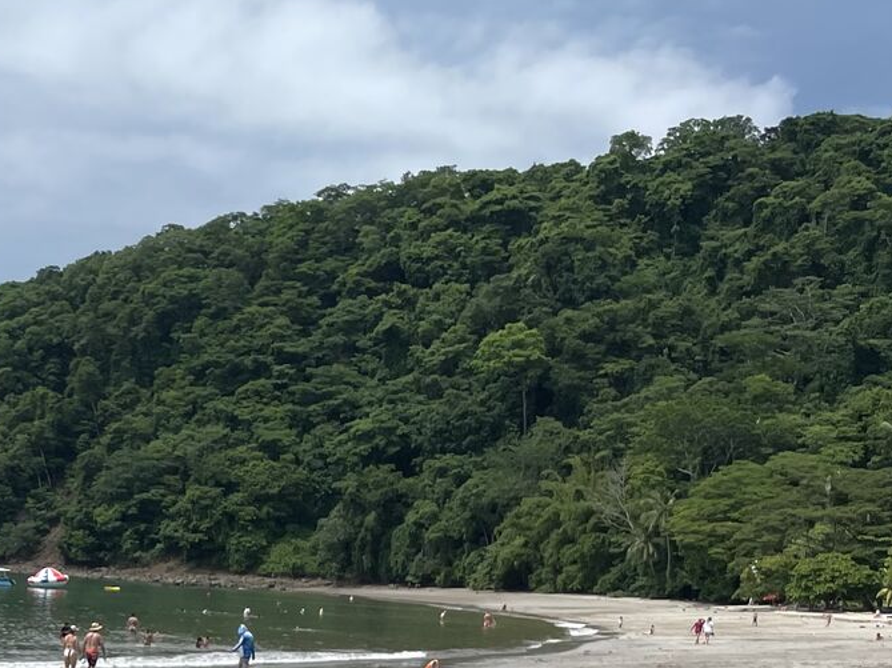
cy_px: 737
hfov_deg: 25.2
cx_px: -161
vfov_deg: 20.0
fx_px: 1803
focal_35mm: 70
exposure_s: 1/5291
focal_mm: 4.2
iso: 32
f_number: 1.6
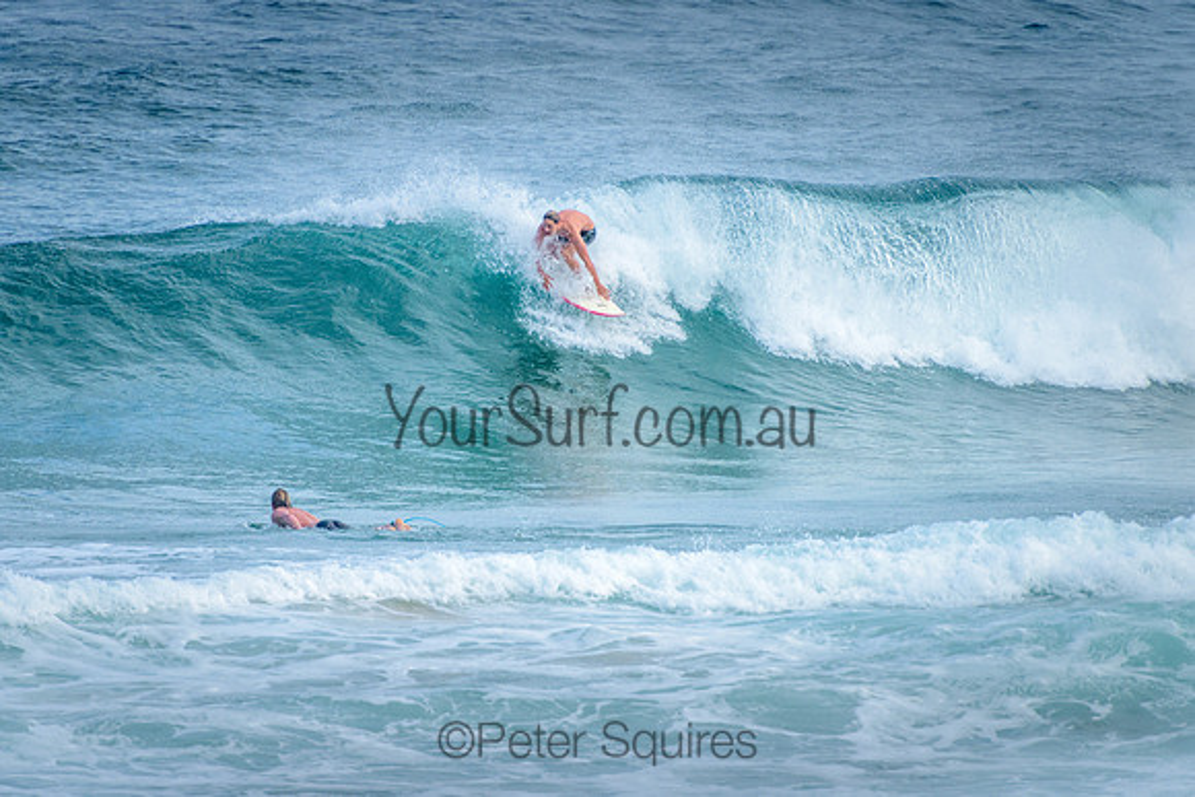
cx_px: 601
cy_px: 311
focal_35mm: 491
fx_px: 16289
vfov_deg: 2.8
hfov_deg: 4.2
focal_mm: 400
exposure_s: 1/2000
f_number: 5.6
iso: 560
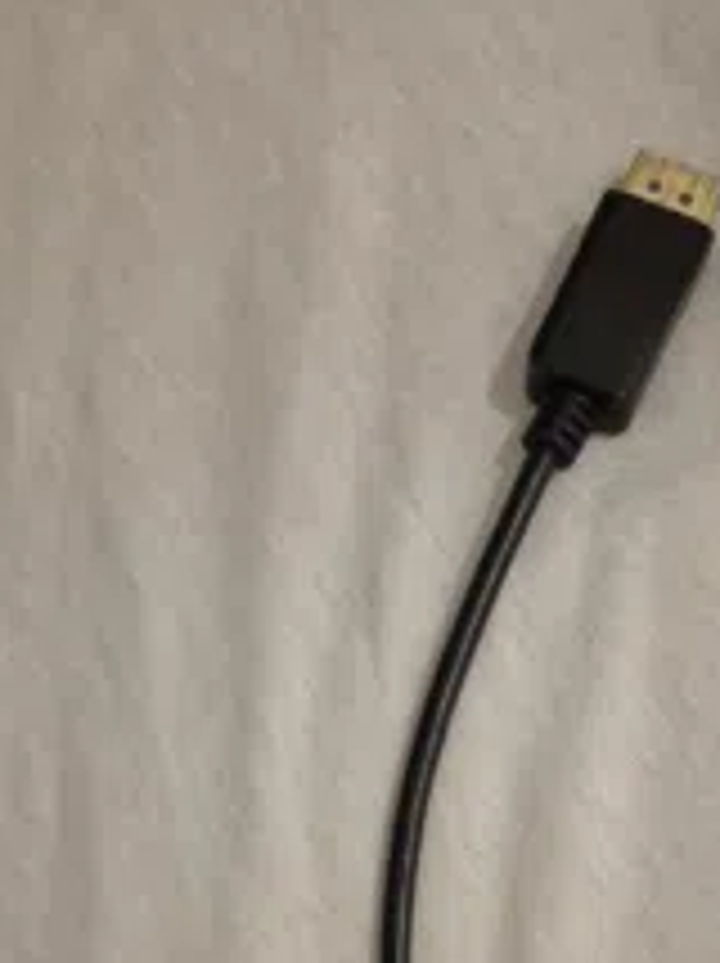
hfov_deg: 33.4
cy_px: 896
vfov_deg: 40.1
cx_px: 454
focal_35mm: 43
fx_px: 1195
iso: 1000
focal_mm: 5.4
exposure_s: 1/100
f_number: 1.8
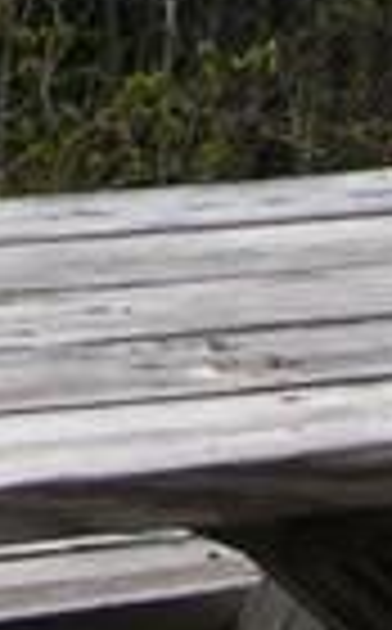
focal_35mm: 295
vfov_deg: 6.8
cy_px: -720
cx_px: -158
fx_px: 5063
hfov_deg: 4.4
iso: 100
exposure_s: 1/137
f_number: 7.6
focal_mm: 8
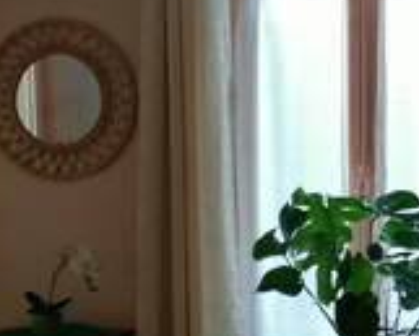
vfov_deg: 17.9
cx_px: 401
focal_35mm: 85
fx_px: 1055
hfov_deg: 21.8
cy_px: 268
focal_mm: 4.75
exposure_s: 1/50
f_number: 1.8
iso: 80
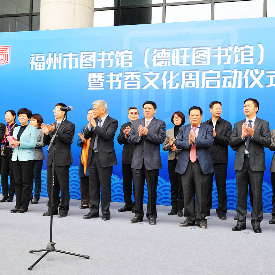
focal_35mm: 44
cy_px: 136
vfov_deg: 38.3
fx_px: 395
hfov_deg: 38.0
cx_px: 181
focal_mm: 34
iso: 320
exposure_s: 1/125
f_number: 5.6
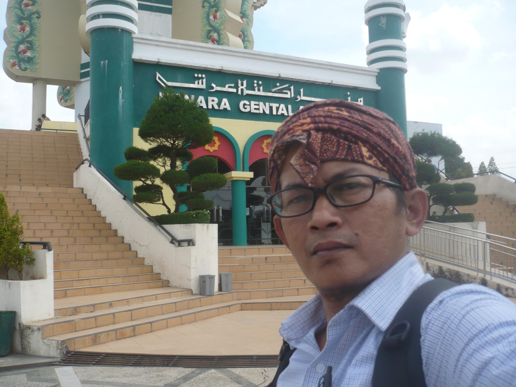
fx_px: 522
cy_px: 194
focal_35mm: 35
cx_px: 258
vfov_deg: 40.7
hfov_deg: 52.6
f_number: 8
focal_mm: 5.8
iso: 100
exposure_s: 1/200
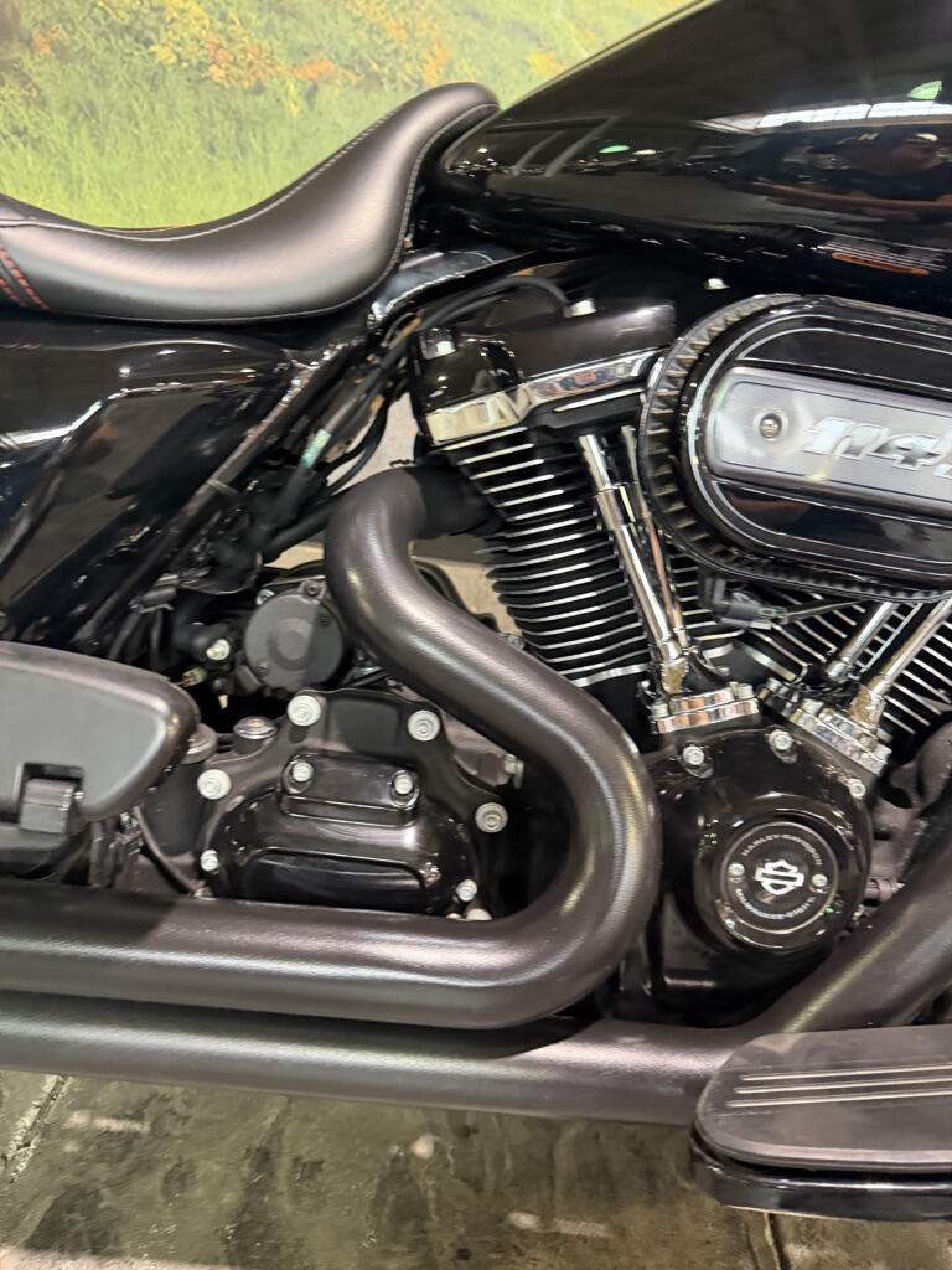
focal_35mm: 24
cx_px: 476
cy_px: 635
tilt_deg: -21.0
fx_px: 880
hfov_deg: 56.8
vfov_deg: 71.6
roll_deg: -12.6
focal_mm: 6.76
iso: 500
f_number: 1.78
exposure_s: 1/60
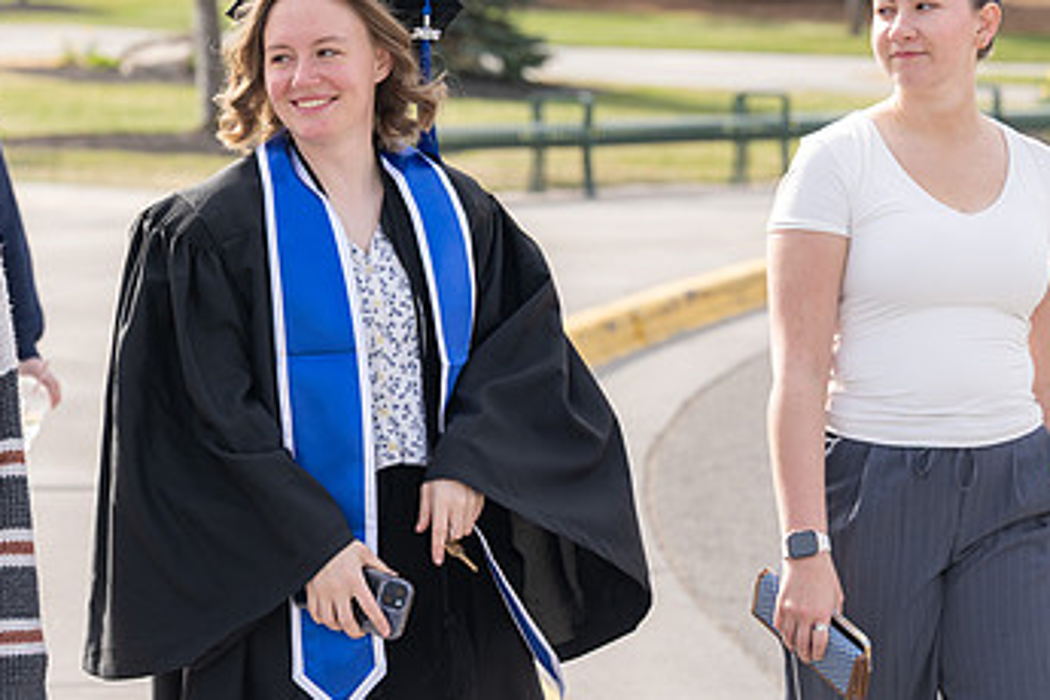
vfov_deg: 8.7
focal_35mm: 158
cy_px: 114
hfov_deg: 12.9
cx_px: 225
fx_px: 4608
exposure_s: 1/320
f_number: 4
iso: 80
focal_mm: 82
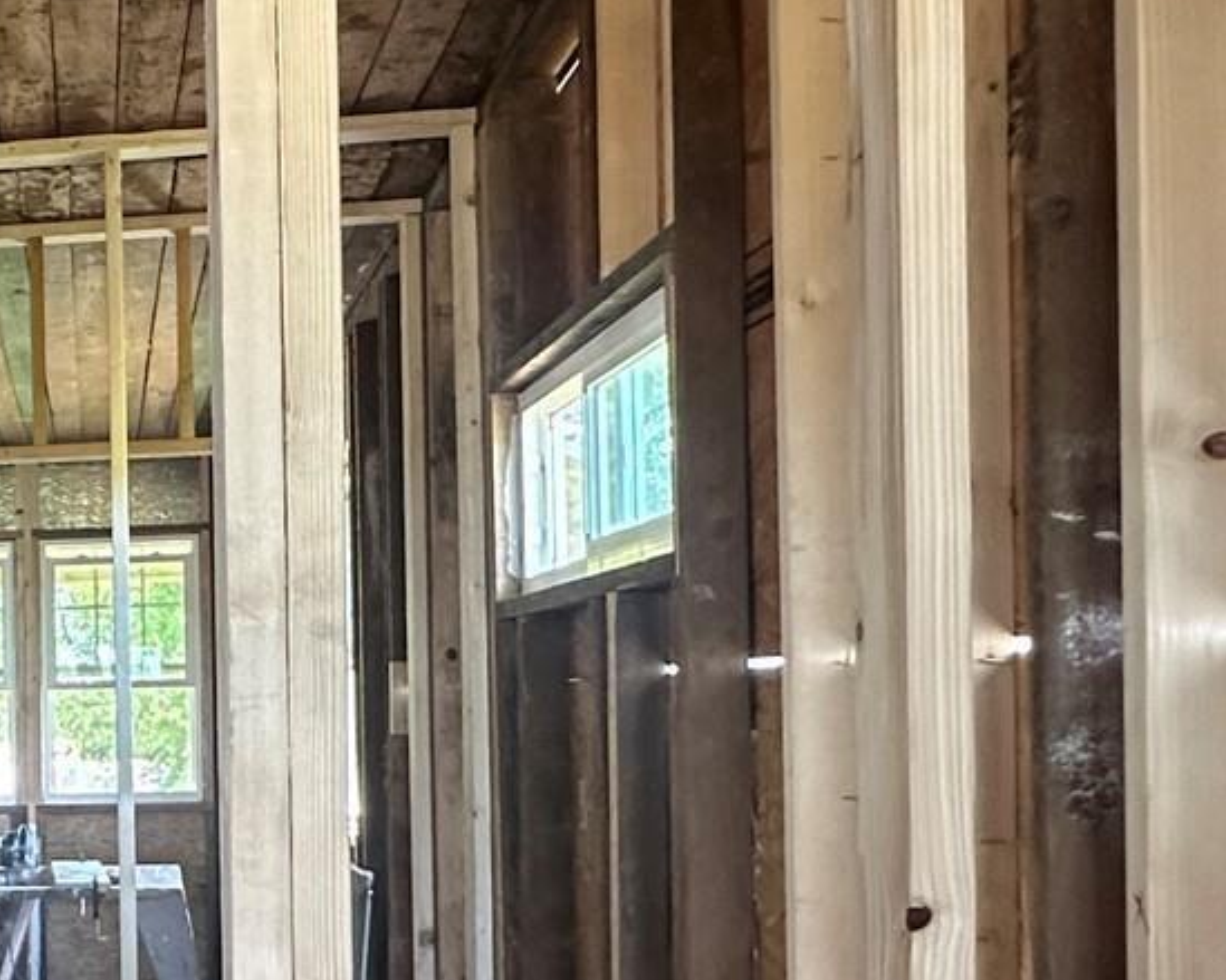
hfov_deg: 31.5
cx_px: -199
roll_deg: +1.3
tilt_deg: -1.4
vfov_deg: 29.1
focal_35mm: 51
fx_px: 1850
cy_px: 766
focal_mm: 2.22
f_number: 2.2
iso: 320
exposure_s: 1/83
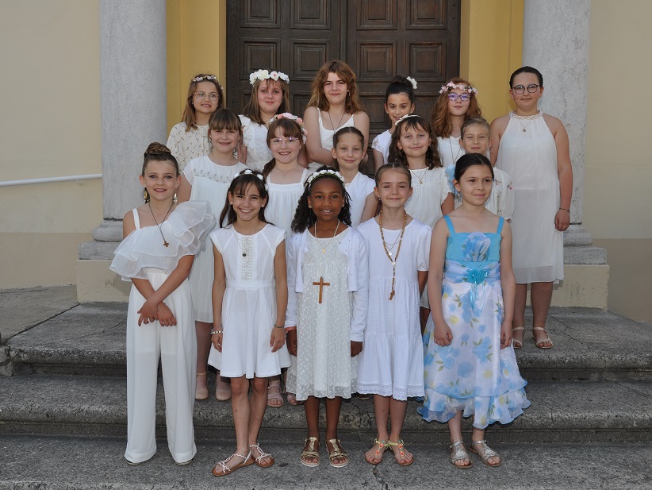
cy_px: 249
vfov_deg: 46.8
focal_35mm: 30
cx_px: 328
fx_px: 565
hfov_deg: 59.9
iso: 200
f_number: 8
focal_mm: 18
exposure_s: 1/200
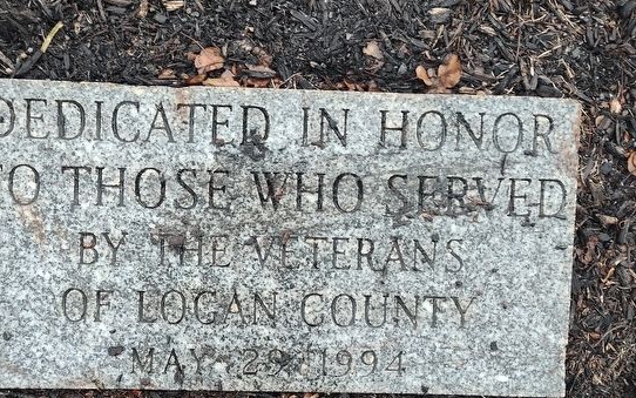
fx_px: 624
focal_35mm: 36
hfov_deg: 53.7
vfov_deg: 35.2
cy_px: 238
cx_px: 258
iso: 202
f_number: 1.8
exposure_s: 1/120
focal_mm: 5.56
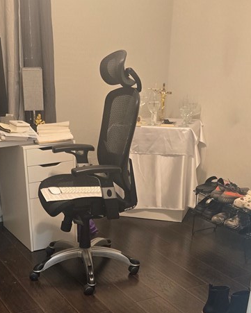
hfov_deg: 29.4
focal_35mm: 51
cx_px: 79
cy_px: 299
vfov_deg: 34.0
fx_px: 473
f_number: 1.7
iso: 800
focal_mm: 6.3
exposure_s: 1/60
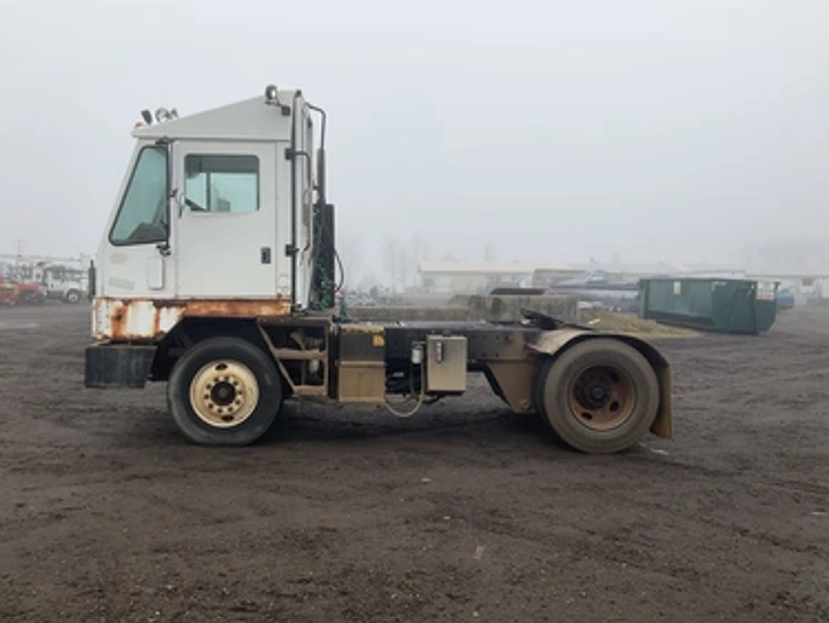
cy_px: 293
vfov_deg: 45.5
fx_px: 743
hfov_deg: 58.3
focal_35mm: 31
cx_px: 408
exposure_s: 1/599
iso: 25
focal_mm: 3
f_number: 1.8
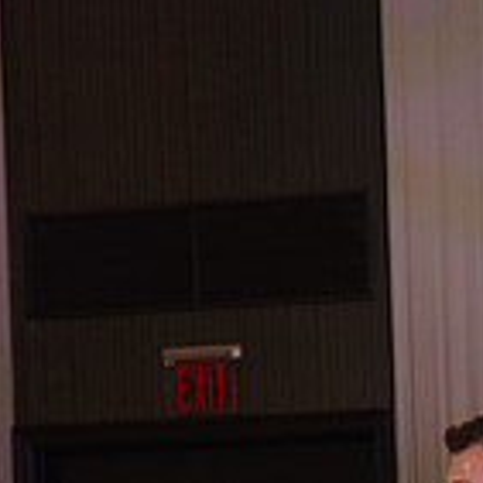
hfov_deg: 4.8
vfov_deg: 4.8
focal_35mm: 366
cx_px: 218
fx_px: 5778
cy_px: 733
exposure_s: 1/160
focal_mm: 105
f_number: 5.6
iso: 1600
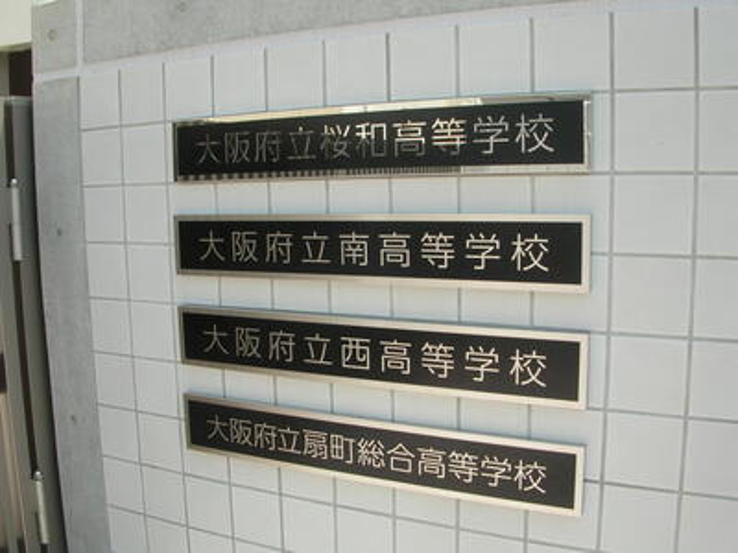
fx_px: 746
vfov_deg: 40.7
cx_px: 369
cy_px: 276
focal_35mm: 35
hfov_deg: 52.6
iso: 50
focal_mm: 5.8
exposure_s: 1/146
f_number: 5.6
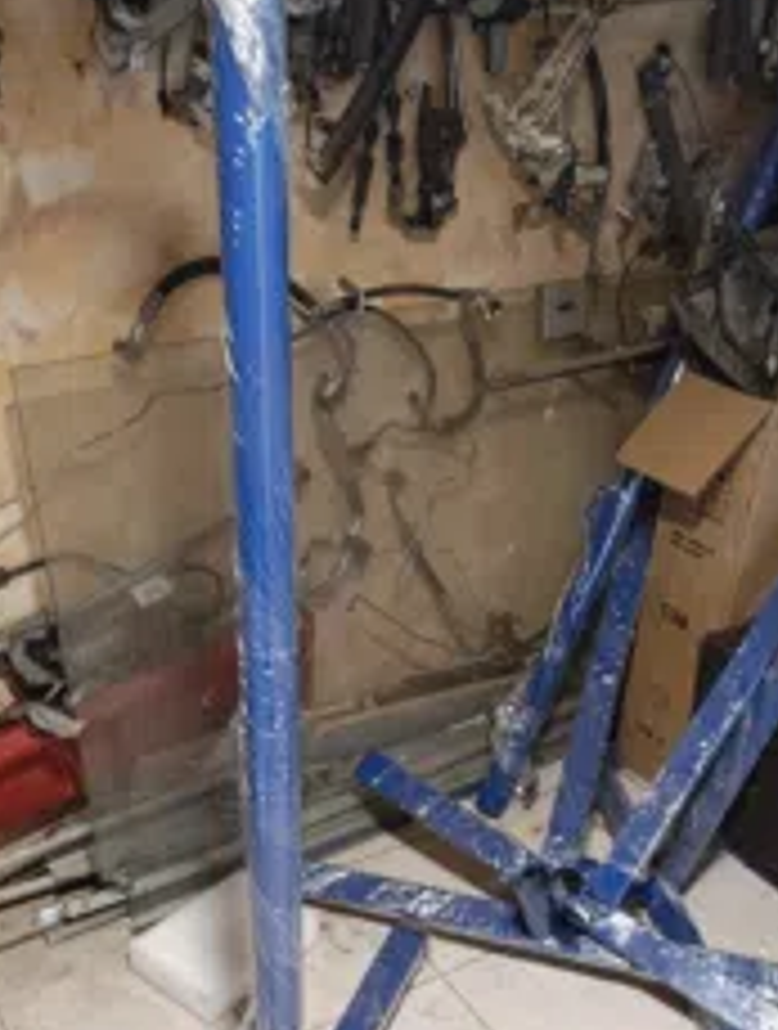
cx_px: 373
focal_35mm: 40
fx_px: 1193
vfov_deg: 46.3
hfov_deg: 36.1
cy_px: 643
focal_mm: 6.14
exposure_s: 1/33.3
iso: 1000
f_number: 1.6
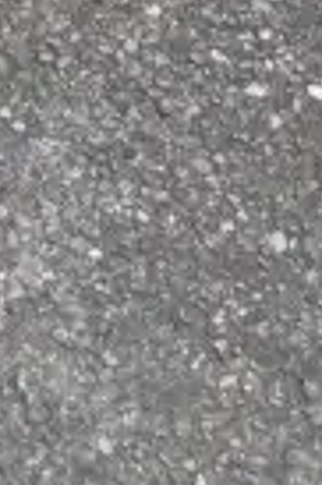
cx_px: -701
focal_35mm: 180
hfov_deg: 6.8
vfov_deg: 9.1
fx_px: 2421
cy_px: -1004
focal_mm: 18
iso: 6400
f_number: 18
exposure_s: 1/2000
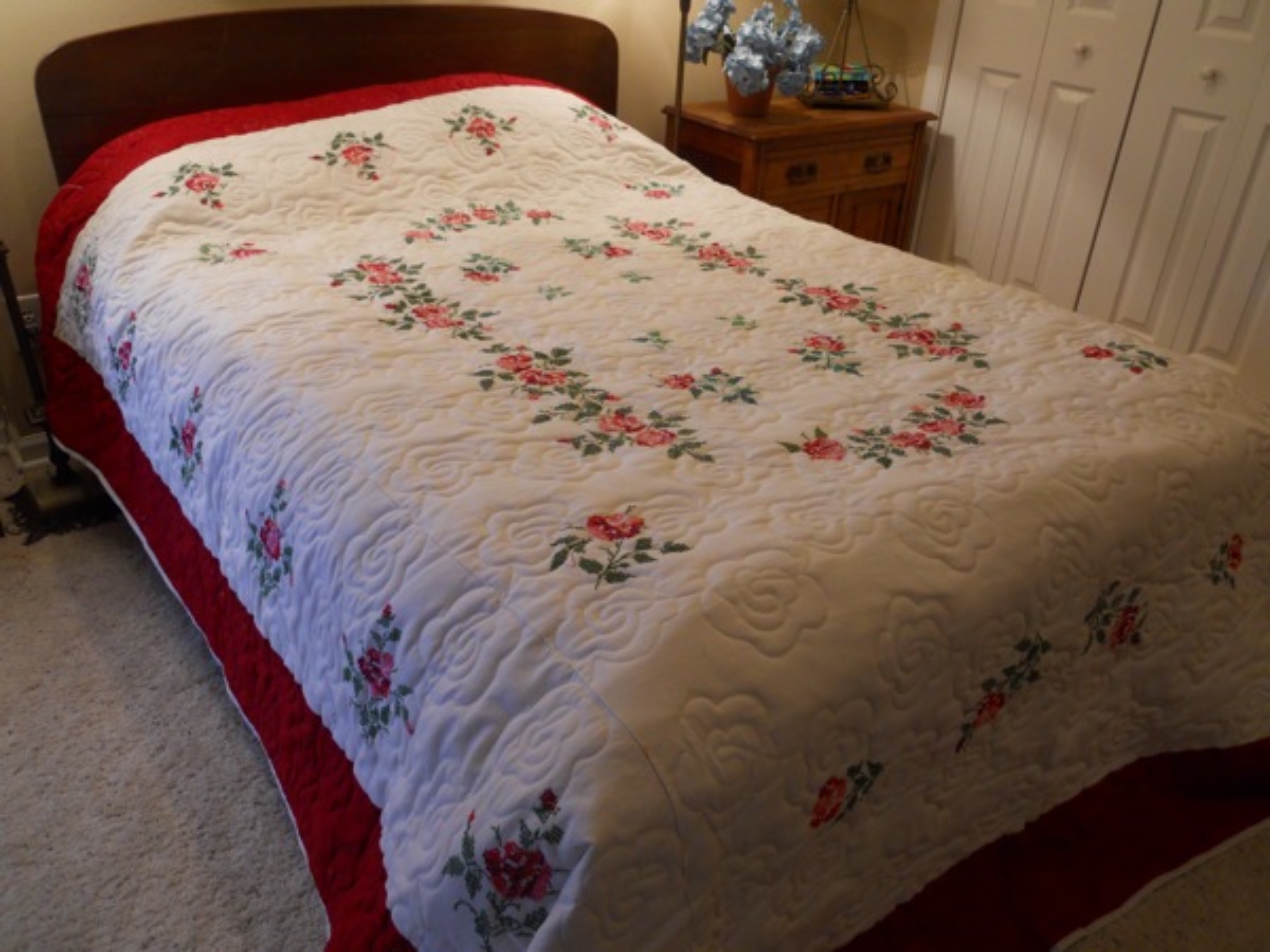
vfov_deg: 49.7
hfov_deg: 63.4
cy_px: 476
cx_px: 635
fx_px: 1027
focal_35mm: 28
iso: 250
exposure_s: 1/60
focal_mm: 5
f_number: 2.7
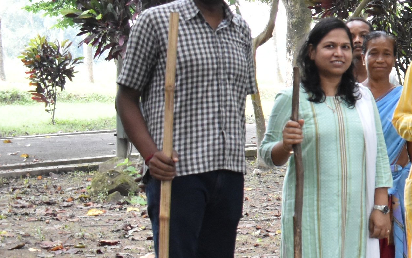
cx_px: 684
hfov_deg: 16.7
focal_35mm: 109
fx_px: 1224
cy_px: 67
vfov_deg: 12.0
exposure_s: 1/320
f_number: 4
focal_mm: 20
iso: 1600
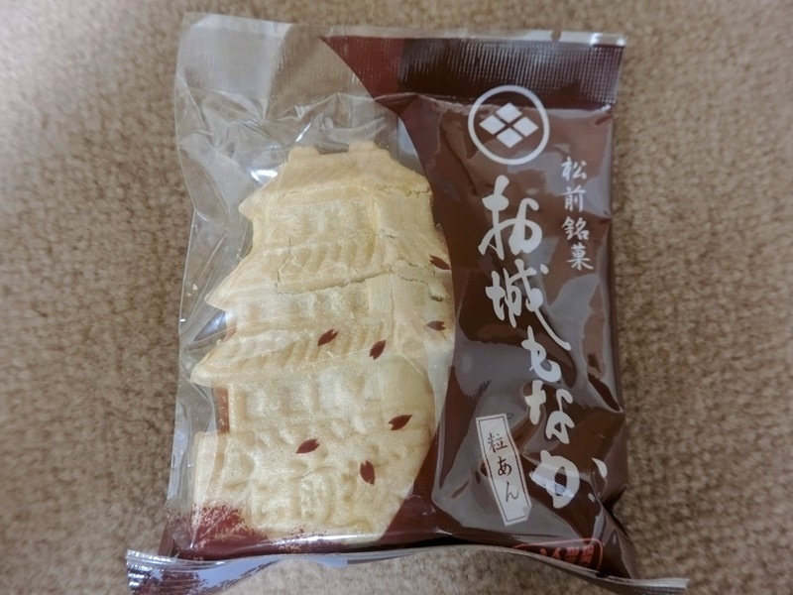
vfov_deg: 54.9
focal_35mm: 25
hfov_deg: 69.4
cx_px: 396
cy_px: 298
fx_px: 573
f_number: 2.8
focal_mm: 5.4
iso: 250
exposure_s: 1/8
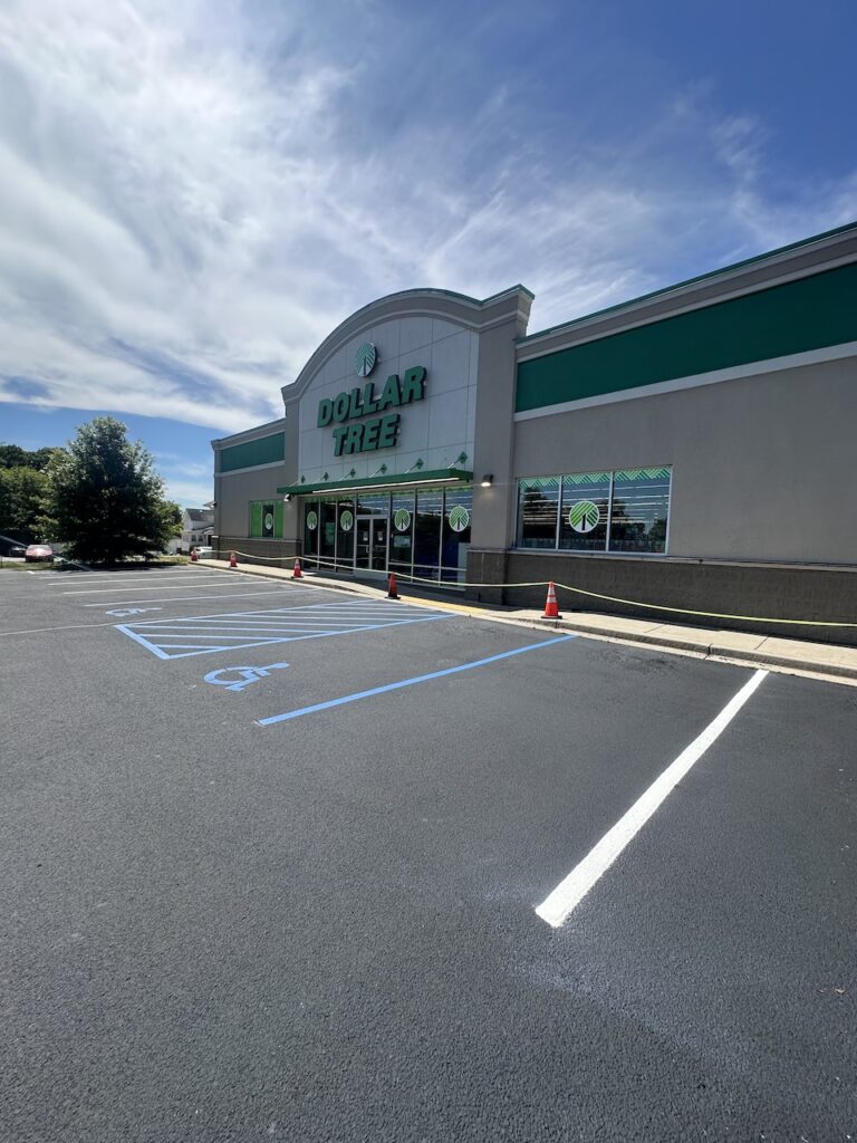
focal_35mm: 14
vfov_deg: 102.1
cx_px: 428
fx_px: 462
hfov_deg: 85.7
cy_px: 572
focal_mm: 2.22
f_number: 2.2
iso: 50
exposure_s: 1/1366
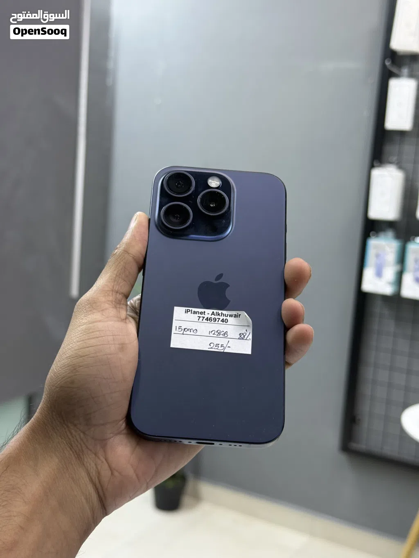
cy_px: 279
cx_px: 210
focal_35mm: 48
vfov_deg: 39.7
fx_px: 775
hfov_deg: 30.3
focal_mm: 6.76
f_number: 1.78
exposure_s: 1/100
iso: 160
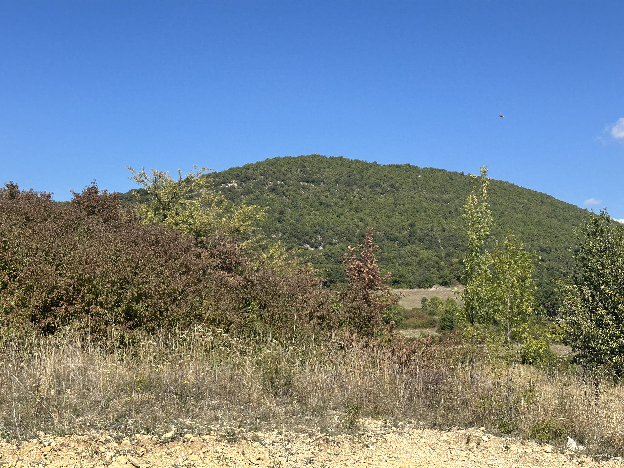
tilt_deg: +7.7
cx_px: 312
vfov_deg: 30.3
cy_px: 234
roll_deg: +0.2
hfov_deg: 39.7
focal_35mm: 48
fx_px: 865
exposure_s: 1/4016
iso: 64
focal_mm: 6.86
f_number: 1.78
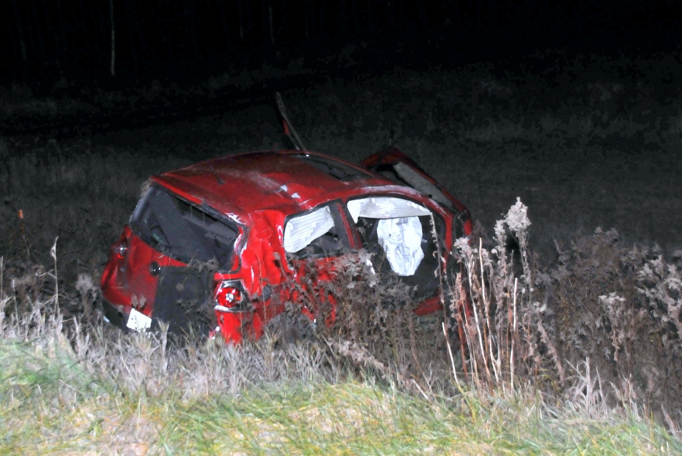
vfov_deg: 28.1
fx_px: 910
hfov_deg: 41.1
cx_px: 341
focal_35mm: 48
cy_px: 228
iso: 1000
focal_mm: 32
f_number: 7.1
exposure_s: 1/60
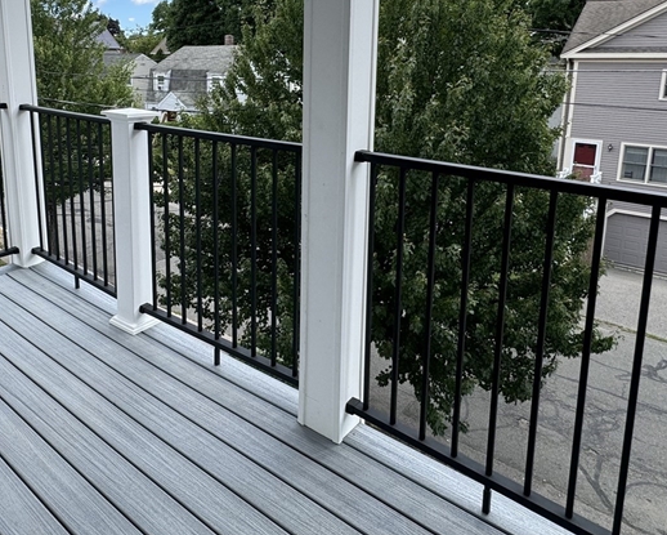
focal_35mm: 27
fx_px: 533
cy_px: 157
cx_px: 260
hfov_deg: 63.3
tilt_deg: -10.3
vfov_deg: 51.7
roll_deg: -0.2
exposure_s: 1/405
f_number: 2.2
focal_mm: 2.22
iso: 40
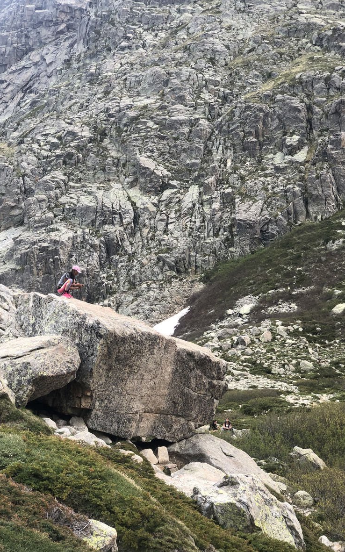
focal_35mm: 56
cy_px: 273
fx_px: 843
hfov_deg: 23.1
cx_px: 141
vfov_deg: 36.3
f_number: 2.4
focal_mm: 6
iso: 16
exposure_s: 1/245
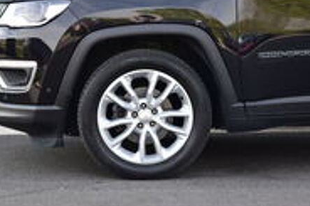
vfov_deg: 9.9
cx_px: 156
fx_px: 1192
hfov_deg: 14.8
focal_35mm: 139
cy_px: 102
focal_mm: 85
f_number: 9
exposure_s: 1/125
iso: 560
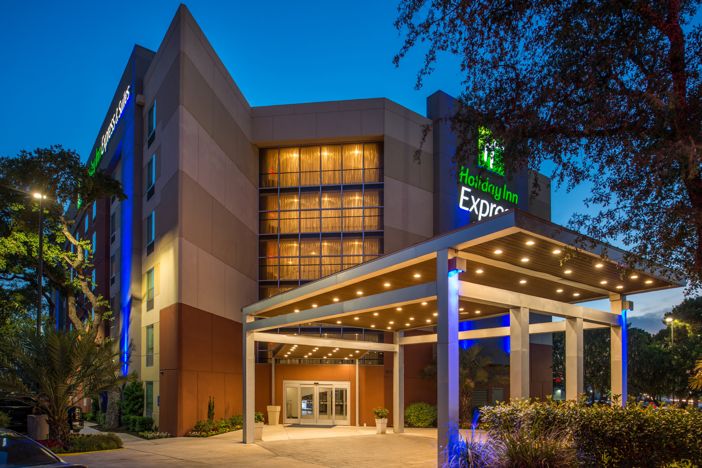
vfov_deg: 53.2
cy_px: 234
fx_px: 468
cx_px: 351
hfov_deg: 73.7
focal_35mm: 24
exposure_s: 1.3
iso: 100
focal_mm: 24
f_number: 6.3
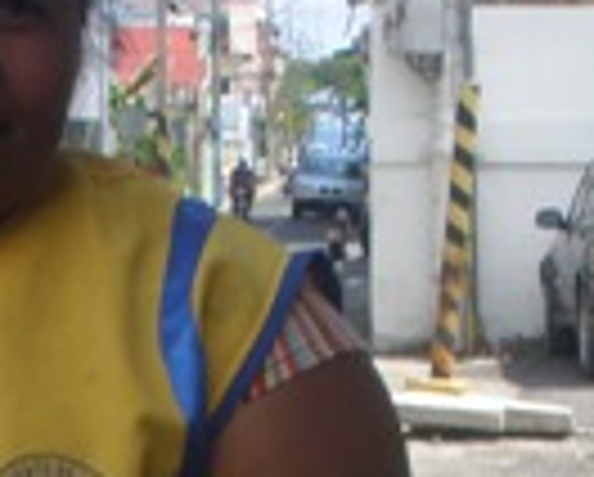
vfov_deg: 9.1
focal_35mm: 170
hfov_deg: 11.0
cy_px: 477
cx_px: -198
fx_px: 2993
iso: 64
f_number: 5.6
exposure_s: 1/160
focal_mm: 6.3
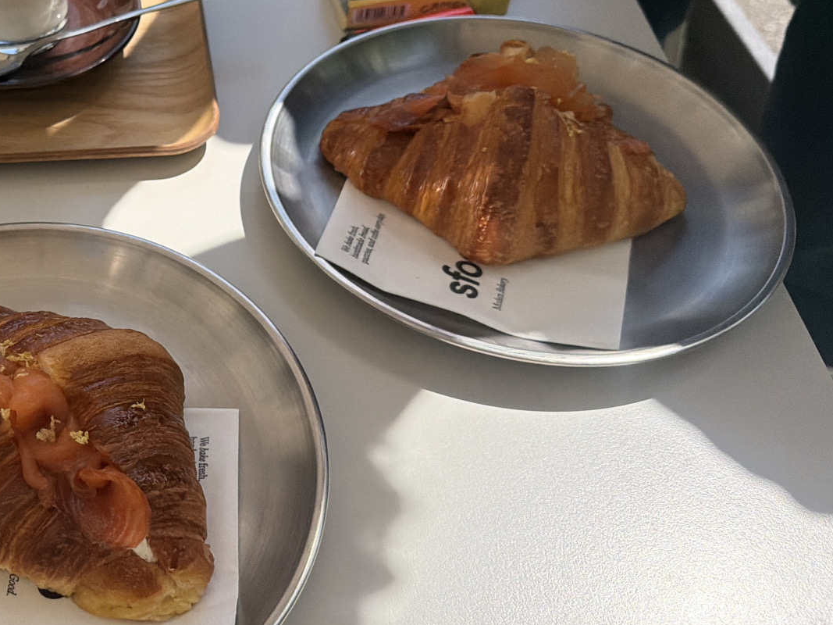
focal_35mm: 45
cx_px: 108
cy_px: 209
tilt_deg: -45.4
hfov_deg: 39.5
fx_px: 1083
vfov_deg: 31.9
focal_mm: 6.76
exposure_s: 1/32258
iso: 640
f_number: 1.78
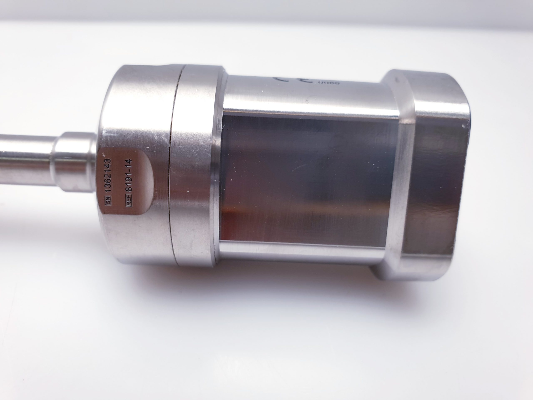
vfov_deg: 53.1
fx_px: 400
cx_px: 266
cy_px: 200
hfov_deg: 67.3
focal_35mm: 26
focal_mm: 4.3
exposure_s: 1/100
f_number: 2.4
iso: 100
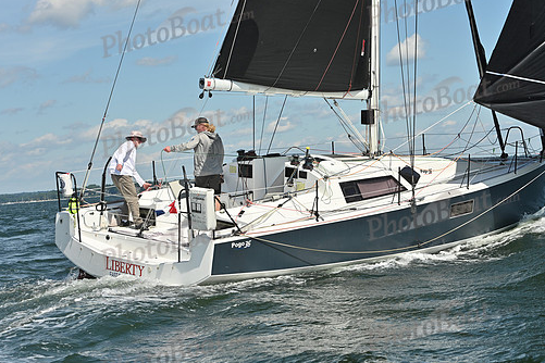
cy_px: 171
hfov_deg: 25.0
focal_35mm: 81
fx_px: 1226
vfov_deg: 16.9
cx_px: 311
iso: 250
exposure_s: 1/1250
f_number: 9
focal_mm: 70
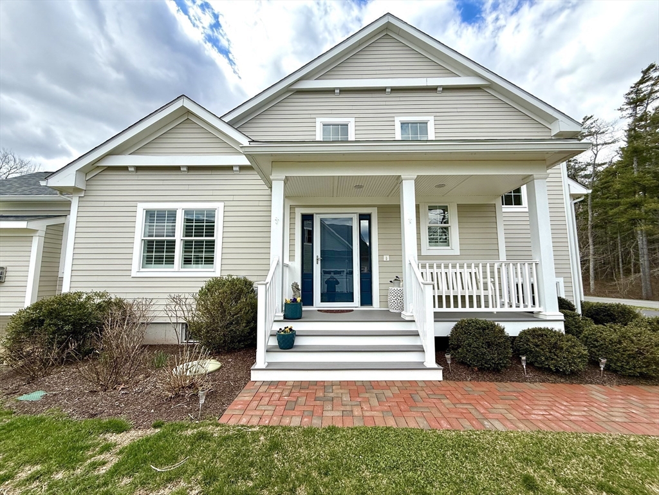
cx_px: 330
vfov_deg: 85.7
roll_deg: +0.2
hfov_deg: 102.1
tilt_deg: +6.1
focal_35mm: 14
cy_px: 248
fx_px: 267
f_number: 2.2
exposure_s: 1/789
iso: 50
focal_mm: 2.22
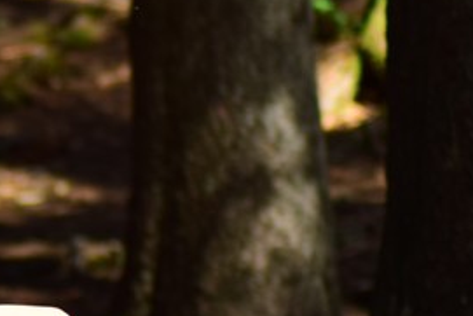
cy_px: 376
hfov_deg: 3.0
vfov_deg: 2.0
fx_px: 8939
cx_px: -340
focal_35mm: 680
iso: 100
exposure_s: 1/250
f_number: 5.6
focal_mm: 120
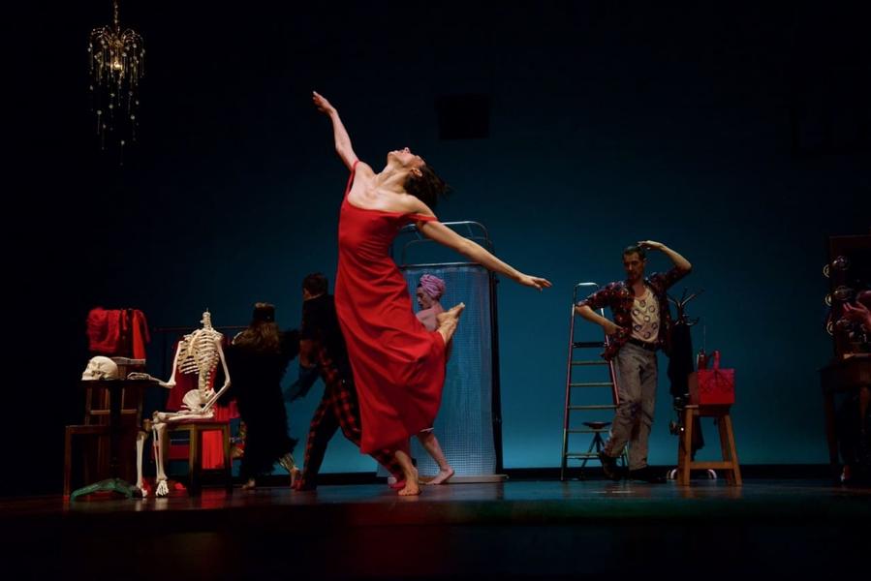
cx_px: 436
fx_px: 1162
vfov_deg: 28.1
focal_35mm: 48
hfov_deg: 41.1
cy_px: 290
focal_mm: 48
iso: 8000
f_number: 4.2
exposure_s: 1/1000
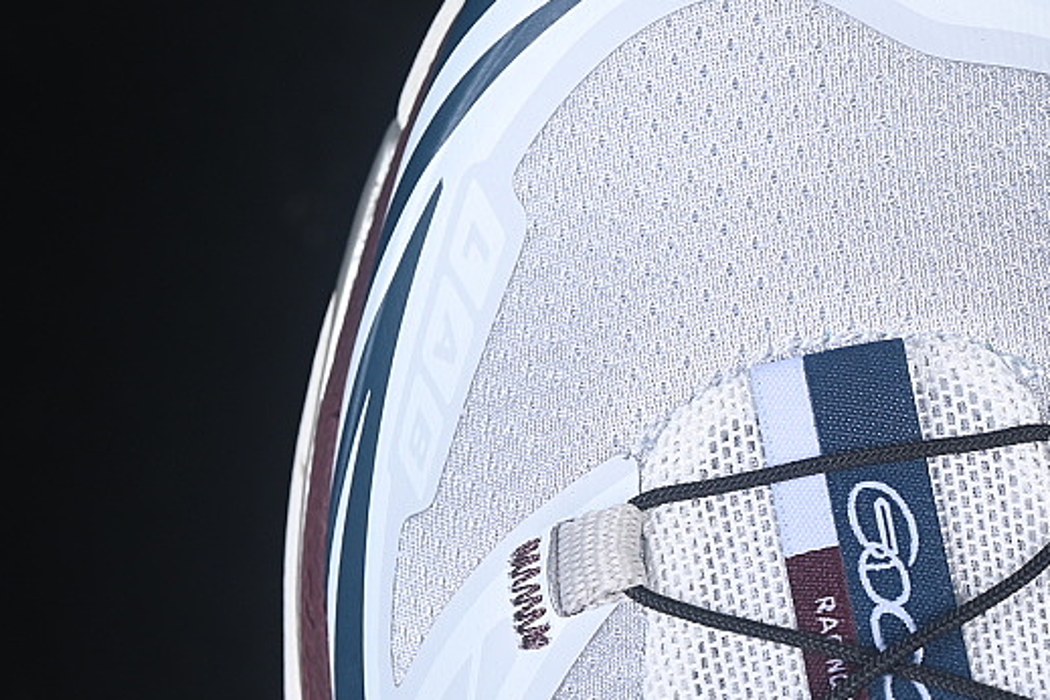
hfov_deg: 13.1
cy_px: 403
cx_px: 876
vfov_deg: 8.8
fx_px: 4550
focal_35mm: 156
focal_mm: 50
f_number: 7.1
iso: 160
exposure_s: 1/80
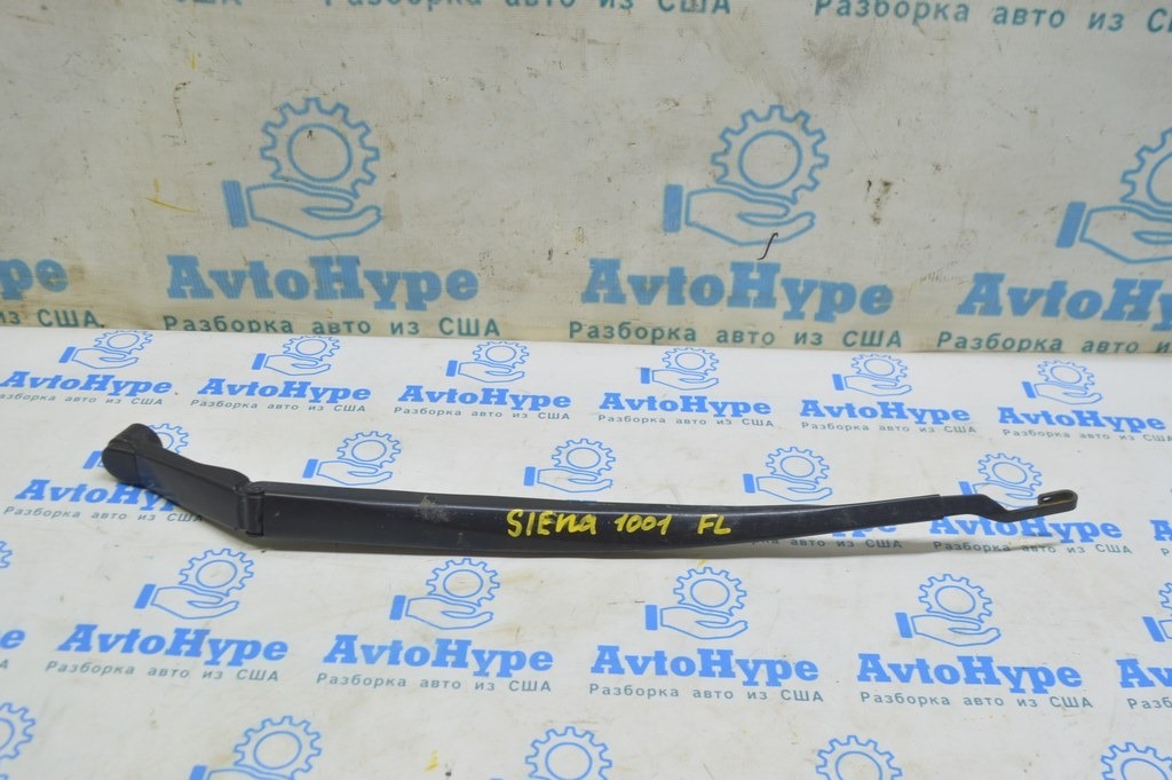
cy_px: 390
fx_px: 1122
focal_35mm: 34
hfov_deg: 55.1
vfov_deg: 38.3
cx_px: 586
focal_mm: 23
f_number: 5.6
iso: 400
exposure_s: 1/20
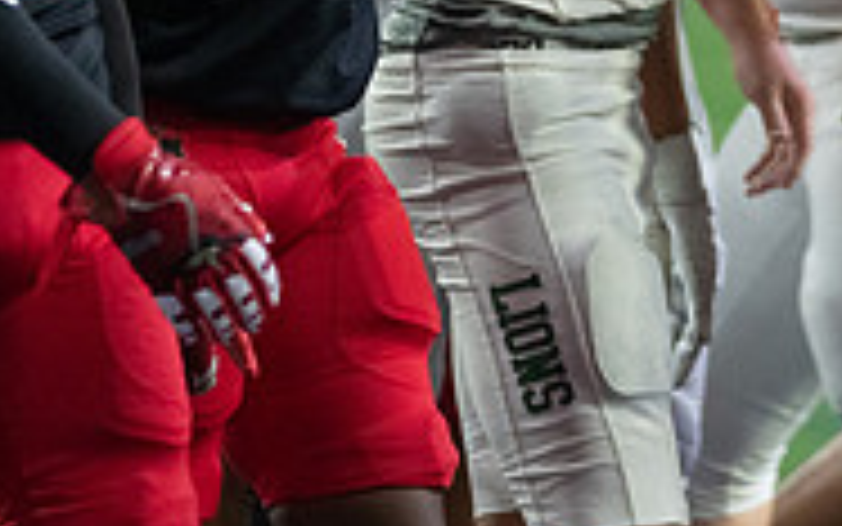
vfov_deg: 2.7
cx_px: 752
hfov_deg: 4.3
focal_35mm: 488
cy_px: -308
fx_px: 11202
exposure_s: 1/1250
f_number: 2.8
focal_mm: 154
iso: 6400
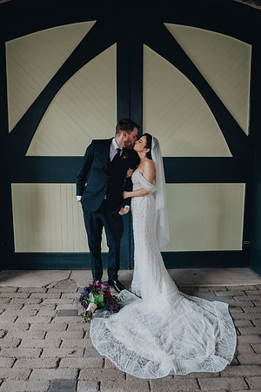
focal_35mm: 27
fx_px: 294
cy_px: 196
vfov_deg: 67.4
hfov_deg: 47.9
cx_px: 130
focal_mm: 27
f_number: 4
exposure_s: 1/125
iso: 400
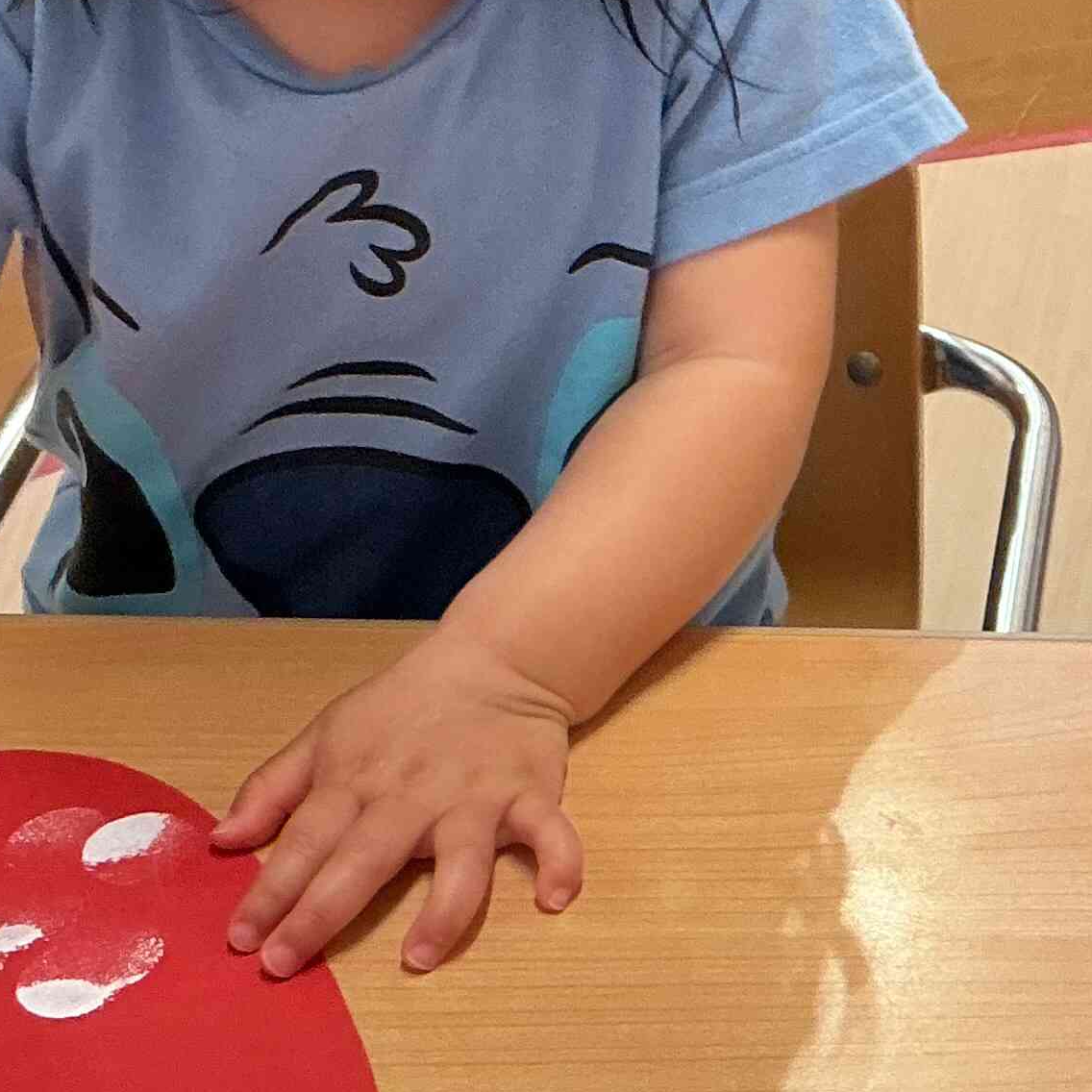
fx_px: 3248
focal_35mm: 91
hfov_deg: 18.2
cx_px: 1265
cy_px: 457
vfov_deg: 19.1
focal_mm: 3
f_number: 1.8
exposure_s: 1/50
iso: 100
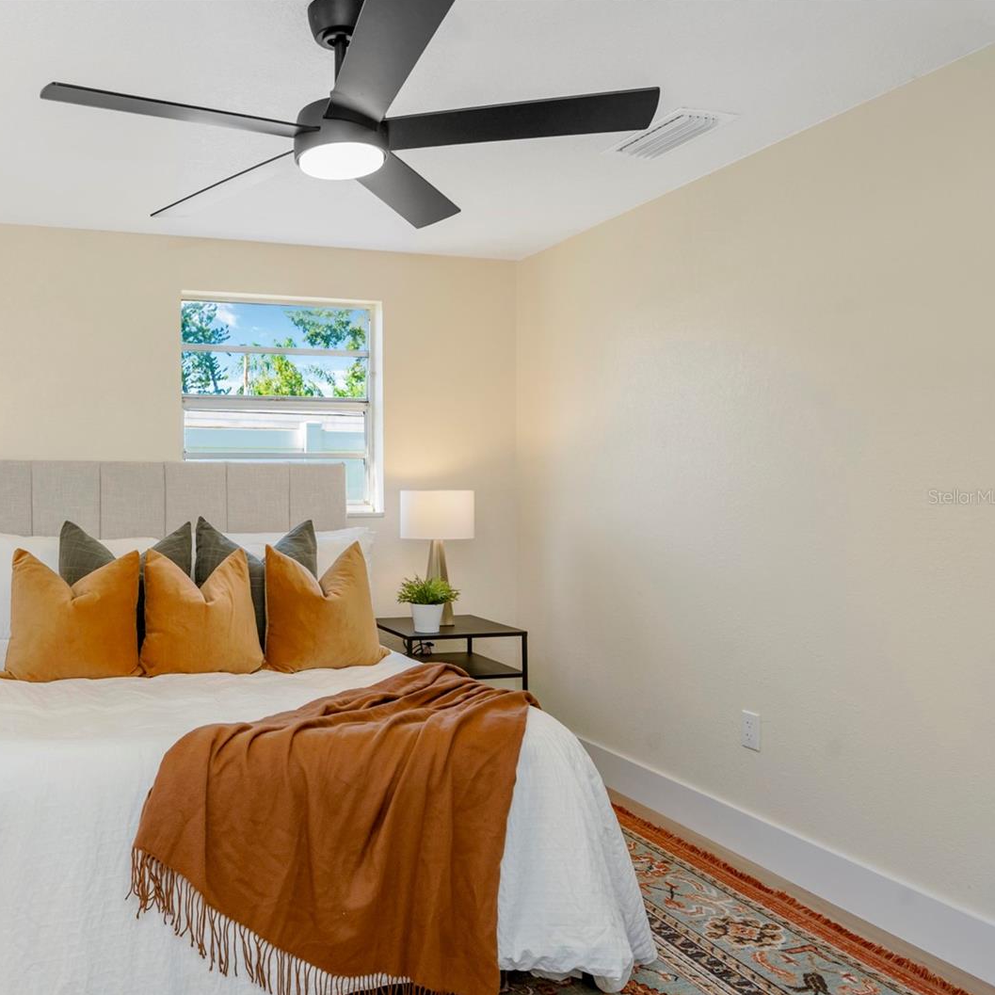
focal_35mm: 27
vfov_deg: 59.1
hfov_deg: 56.4
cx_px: 259
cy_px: 496
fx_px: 878
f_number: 6.7
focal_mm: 21
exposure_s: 1/60
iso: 320
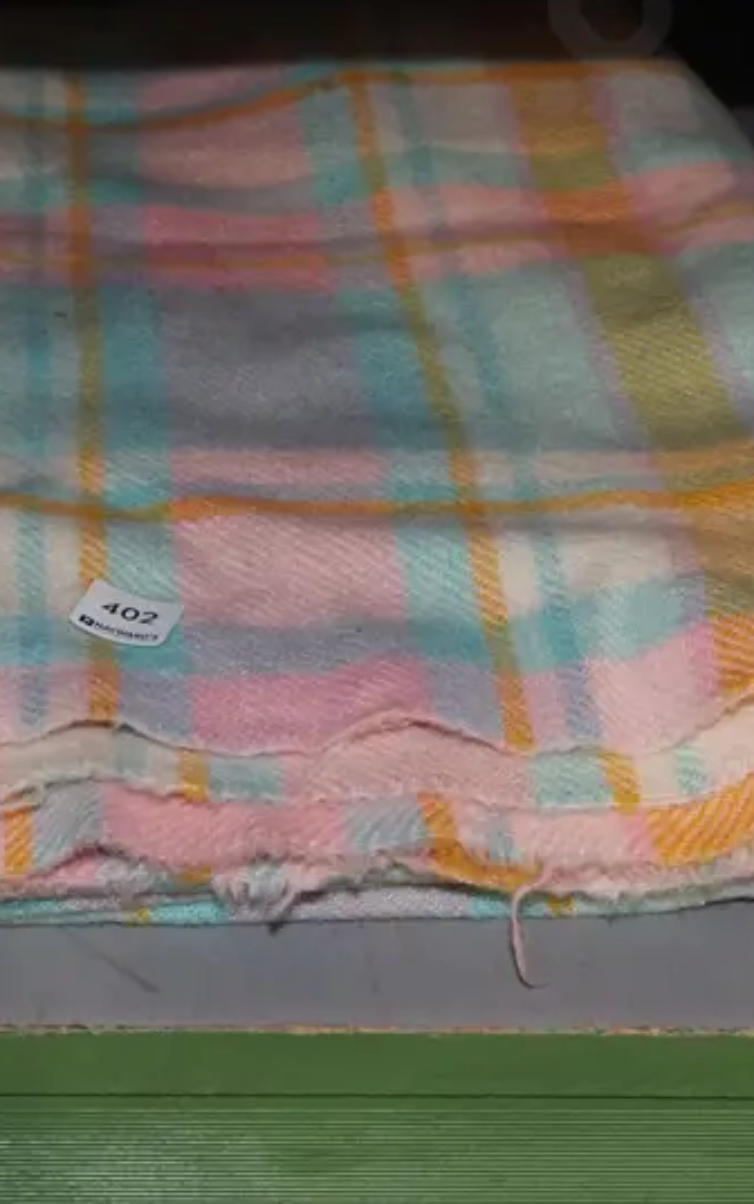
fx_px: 3055
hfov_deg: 14.0
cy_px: 390
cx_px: 94
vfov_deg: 22.2
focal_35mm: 93
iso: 2000
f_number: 5.6
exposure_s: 1/60
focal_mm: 23
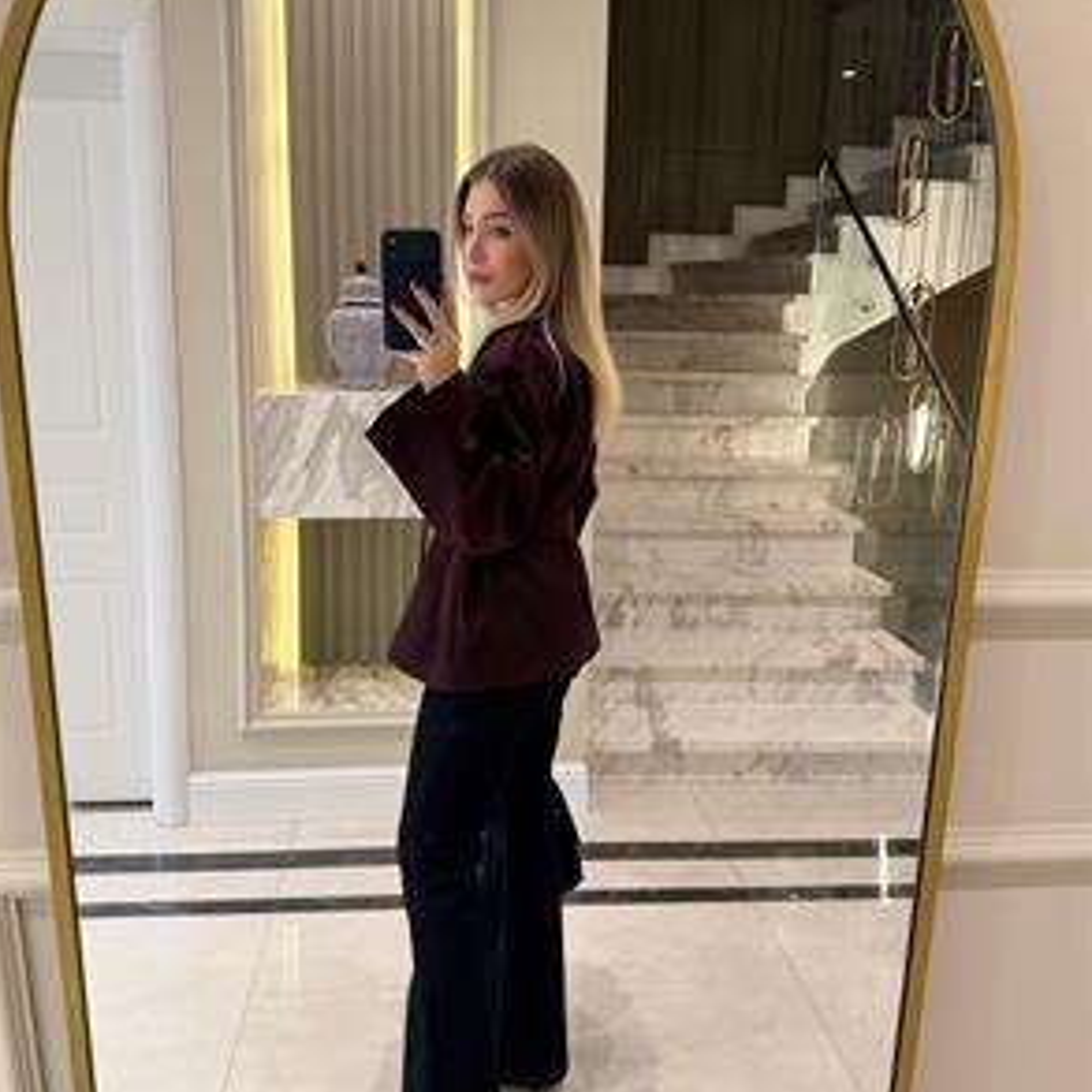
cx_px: 537
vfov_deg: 55.6
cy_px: 533
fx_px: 1035
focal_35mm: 29
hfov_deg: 55.6
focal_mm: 6.76
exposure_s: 1/50
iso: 160
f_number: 1.78
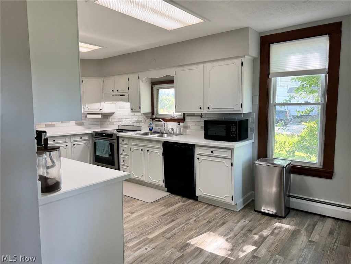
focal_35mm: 24
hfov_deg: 71.6
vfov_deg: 56.8
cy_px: 132
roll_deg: +0.4
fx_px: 243
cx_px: 176
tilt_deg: -5.7
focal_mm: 6.76
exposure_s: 1/120
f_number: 1.78
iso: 160
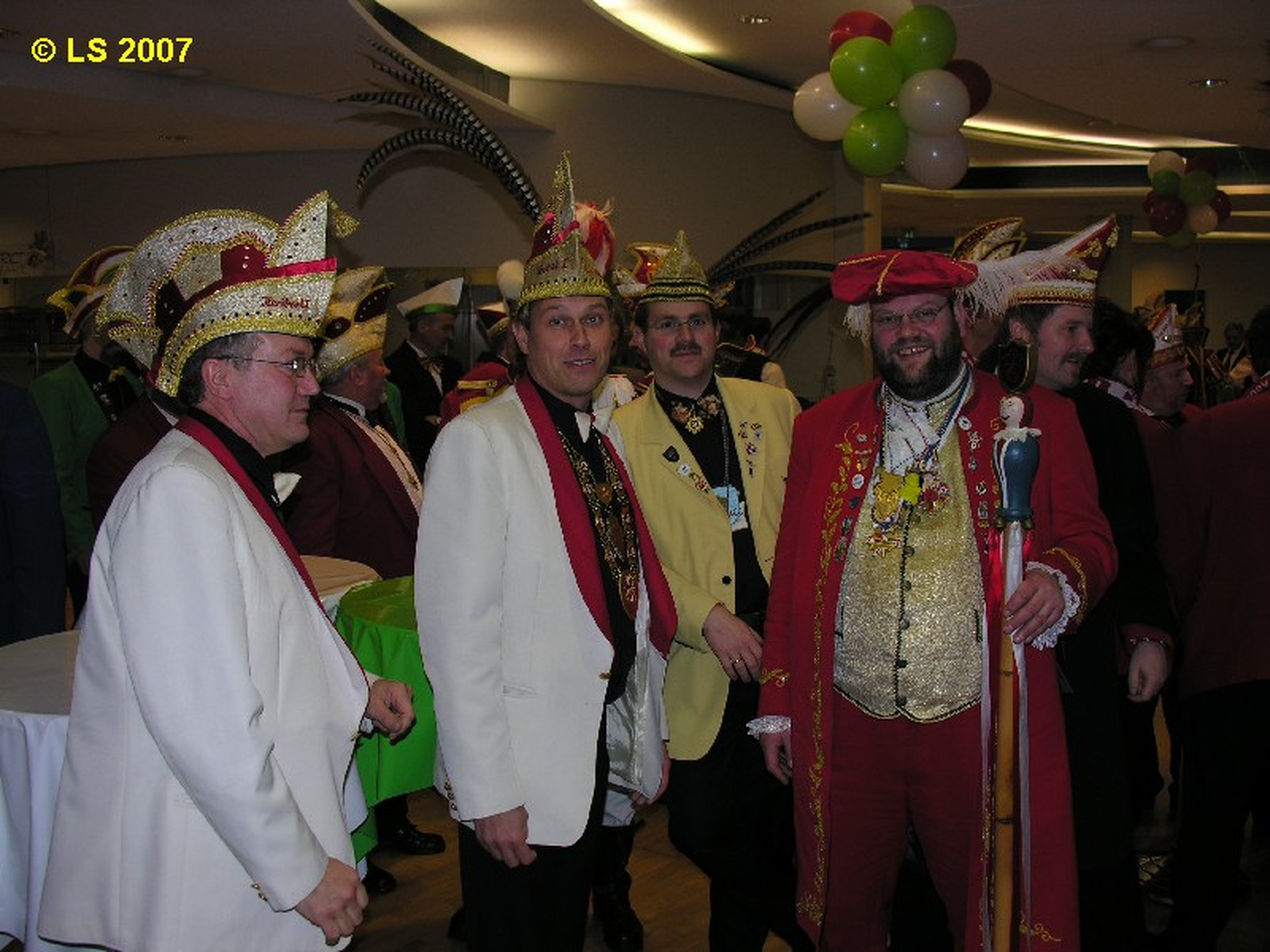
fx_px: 1284
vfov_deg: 40.7
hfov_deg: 52.6
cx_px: 635
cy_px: 476
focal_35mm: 35
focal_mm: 8.9
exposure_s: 1/60.1
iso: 50
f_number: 2.8
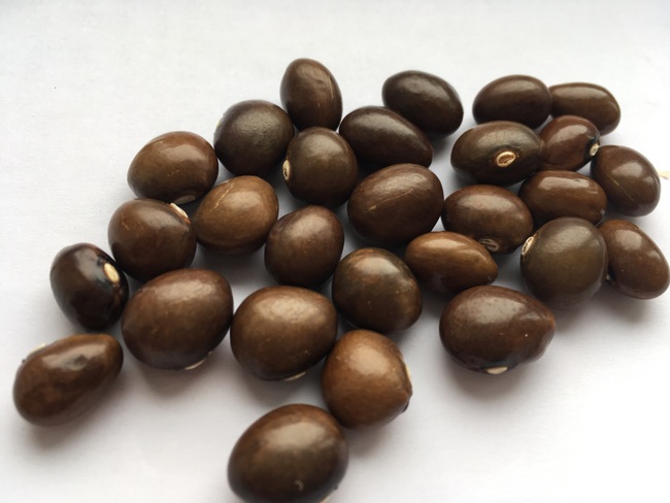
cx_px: 335
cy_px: 252
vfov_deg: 48.3
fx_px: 562
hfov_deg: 61.6
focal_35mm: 29
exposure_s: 1/100
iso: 40
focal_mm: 4.15
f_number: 2.2
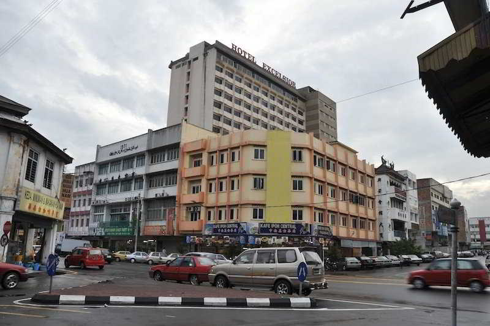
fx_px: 367
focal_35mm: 27
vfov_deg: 47.8
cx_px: 245
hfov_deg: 67.5
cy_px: 163
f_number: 9
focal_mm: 18
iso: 200
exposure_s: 1/40
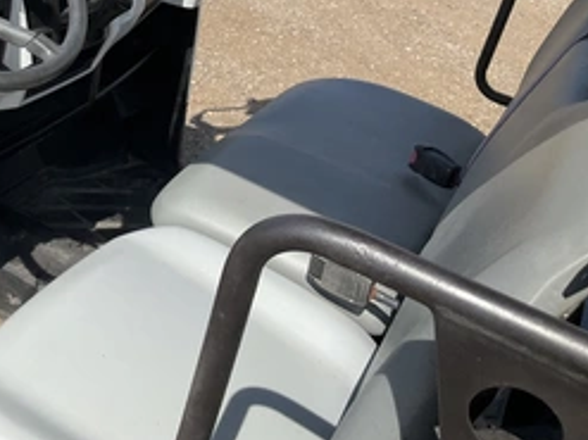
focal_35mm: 47
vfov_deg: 30.1
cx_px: 114
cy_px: 88
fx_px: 798
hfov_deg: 38.8
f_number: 1.8
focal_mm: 3
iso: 25
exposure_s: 1/1534
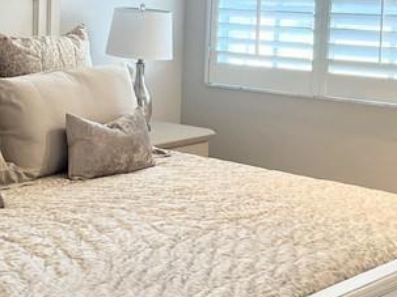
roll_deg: -1.3
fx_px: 1009
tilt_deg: -7.5
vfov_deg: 16.7
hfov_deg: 21.3
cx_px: -22
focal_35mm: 88
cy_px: 82
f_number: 1.5
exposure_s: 1/60
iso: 100
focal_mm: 5.7
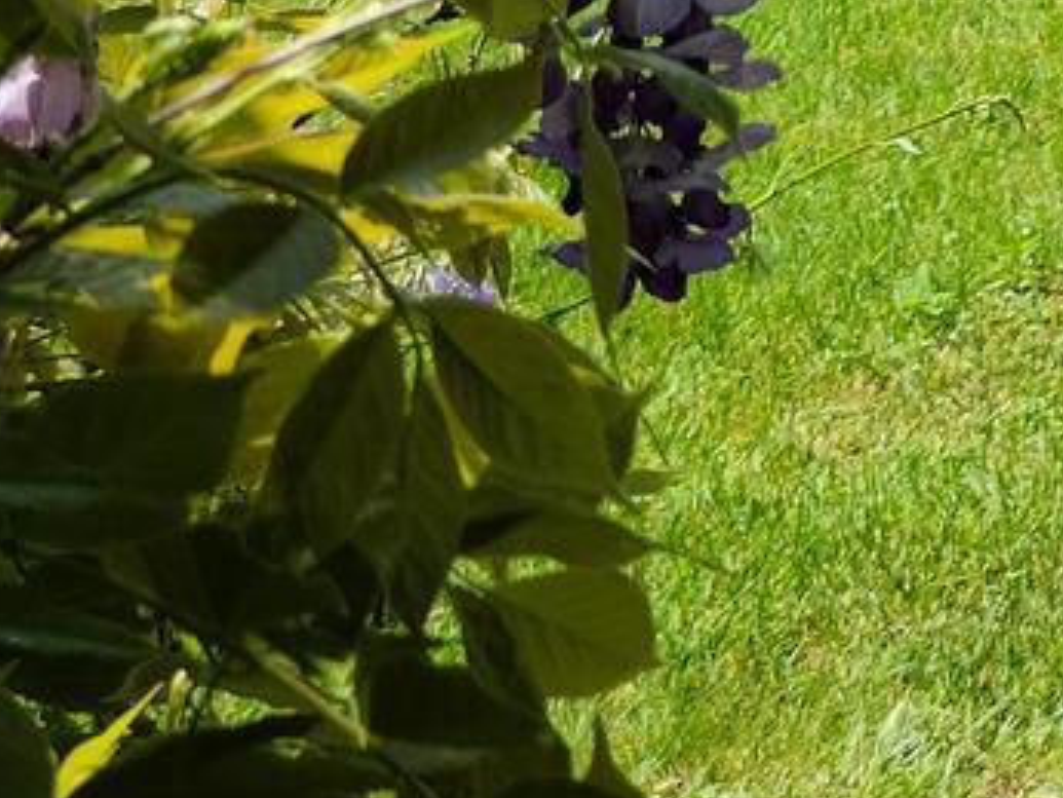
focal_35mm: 166
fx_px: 5099
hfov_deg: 10.1
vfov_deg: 8.1
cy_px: -1236
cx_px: 2711
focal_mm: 5.9
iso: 25
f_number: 2
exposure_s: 1/630
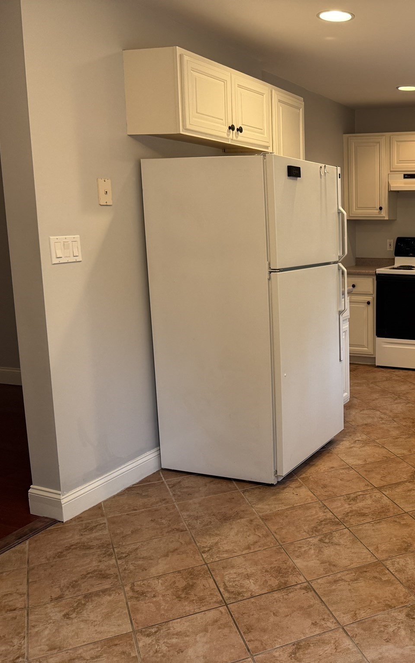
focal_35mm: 34
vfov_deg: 56.7
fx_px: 615
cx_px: 395
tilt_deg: -9.5
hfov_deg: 34.6
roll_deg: -0.4
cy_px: 332
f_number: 1.78
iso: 160
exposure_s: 1/120
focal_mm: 6.76
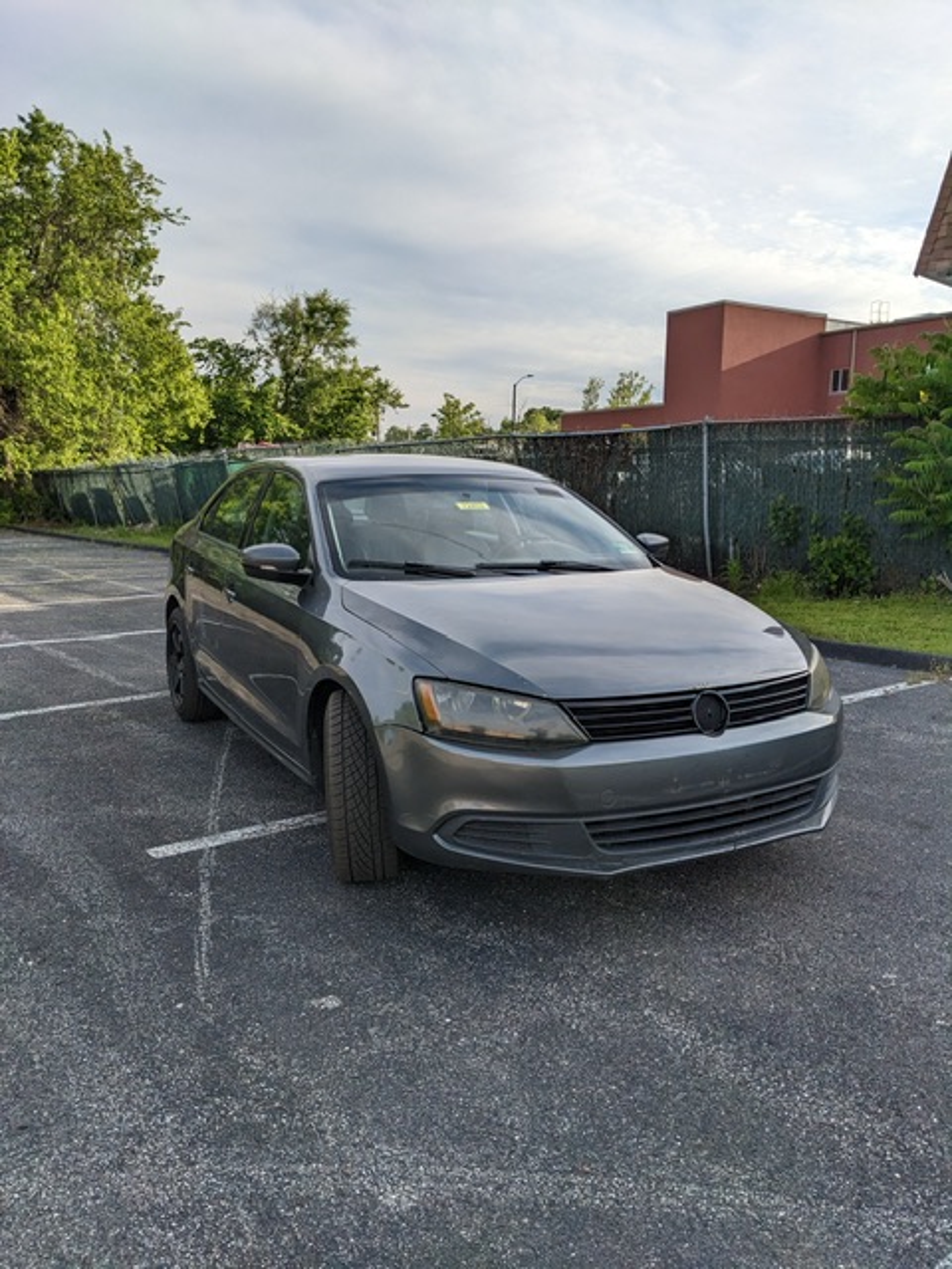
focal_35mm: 27
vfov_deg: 65.3
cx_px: 476
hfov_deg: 51.4
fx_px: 990
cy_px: 634
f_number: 1.73
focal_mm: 4.38
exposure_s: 1/3906
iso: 91
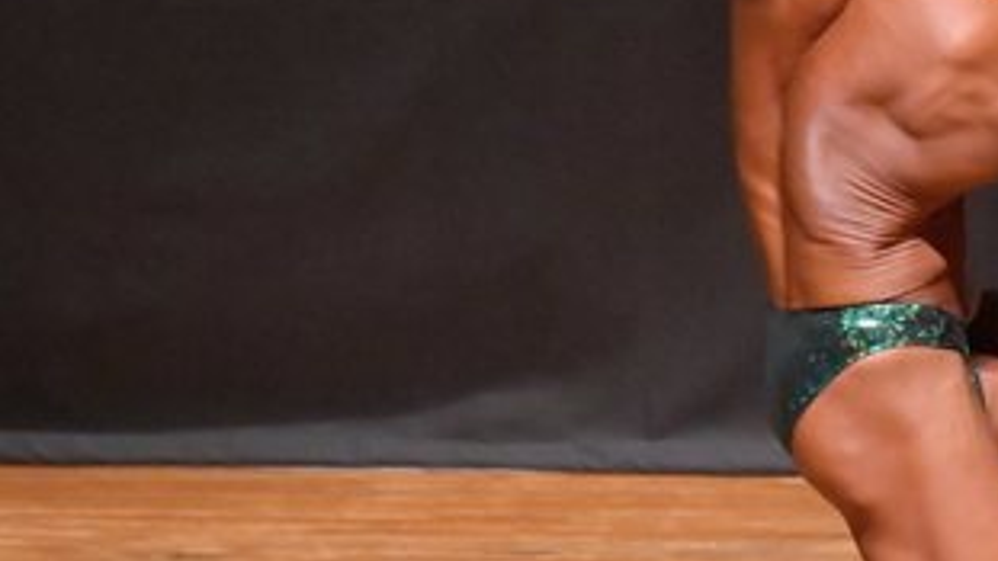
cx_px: 1035
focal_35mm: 744
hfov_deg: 2.9
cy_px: 215
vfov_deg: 1.6
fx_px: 19690
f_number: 5.6
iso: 12800
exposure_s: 1/400
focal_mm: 190
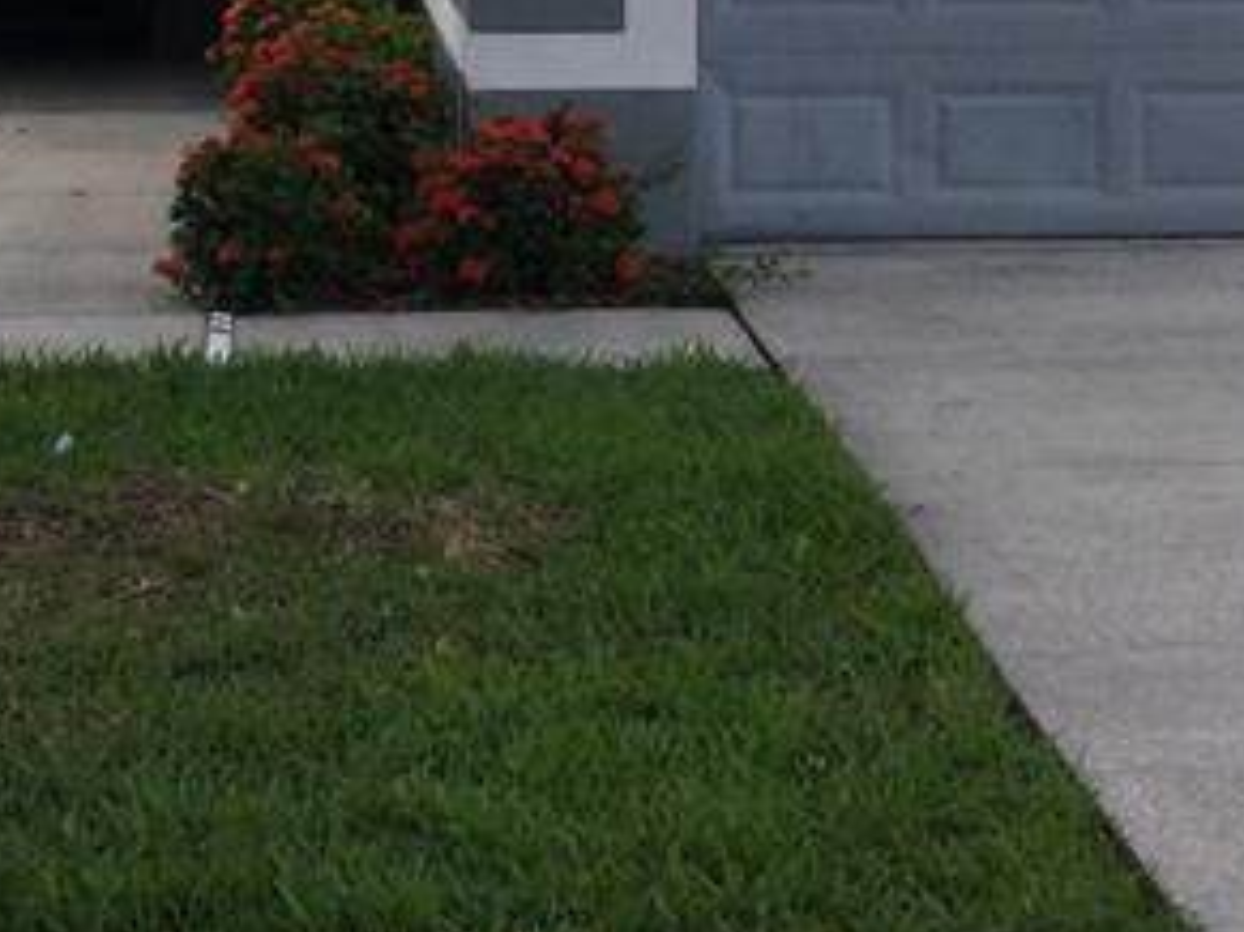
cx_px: 616
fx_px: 3916
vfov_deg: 13.4
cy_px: -43
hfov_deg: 18.1
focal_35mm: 109
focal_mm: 3.3
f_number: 2.4
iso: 25
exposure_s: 1/370
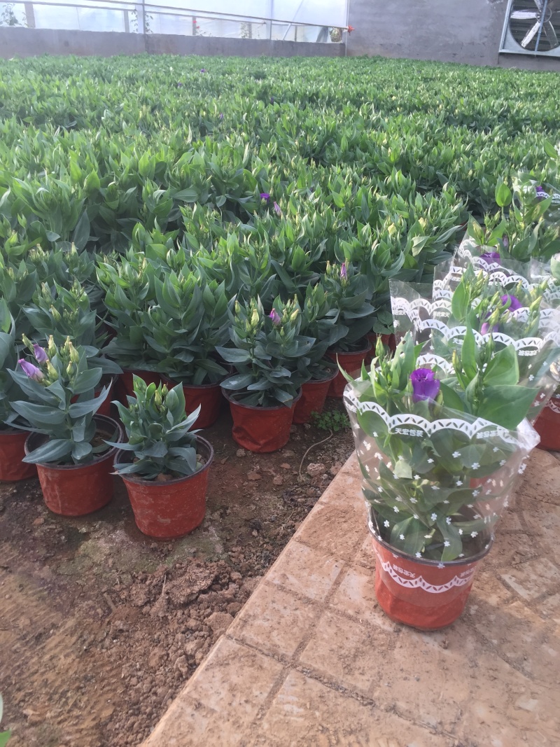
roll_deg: -2.8
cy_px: 374
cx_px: 280
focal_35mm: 29
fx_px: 626
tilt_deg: -26.4
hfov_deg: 48.2
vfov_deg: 61.7
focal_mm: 4.15
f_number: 2.2
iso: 40
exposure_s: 1/100
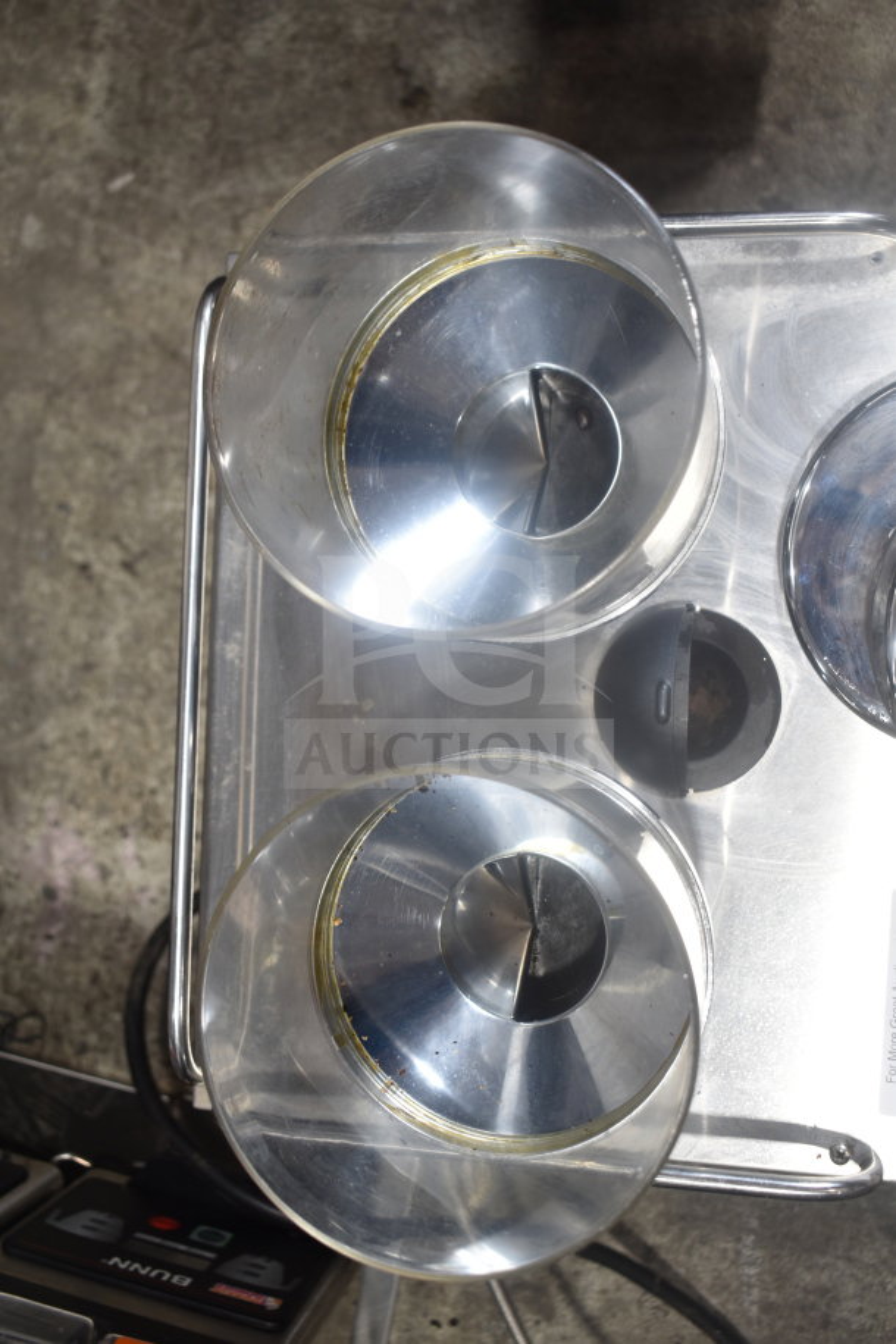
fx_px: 1400
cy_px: 672
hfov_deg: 35.5
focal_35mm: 38
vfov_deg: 51.3
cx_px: 448
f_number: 4
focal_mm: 25
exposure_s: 1/50
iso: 200
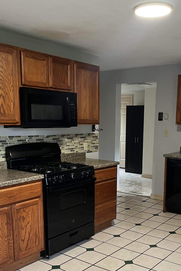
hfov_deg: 33.2
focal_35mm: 40
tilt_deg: -9.8
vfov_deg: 48.0
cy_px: 172
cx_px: 118
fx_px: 302
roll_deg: -1.4
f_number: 1.6
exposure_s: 1/60
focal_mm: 5.1
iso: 160
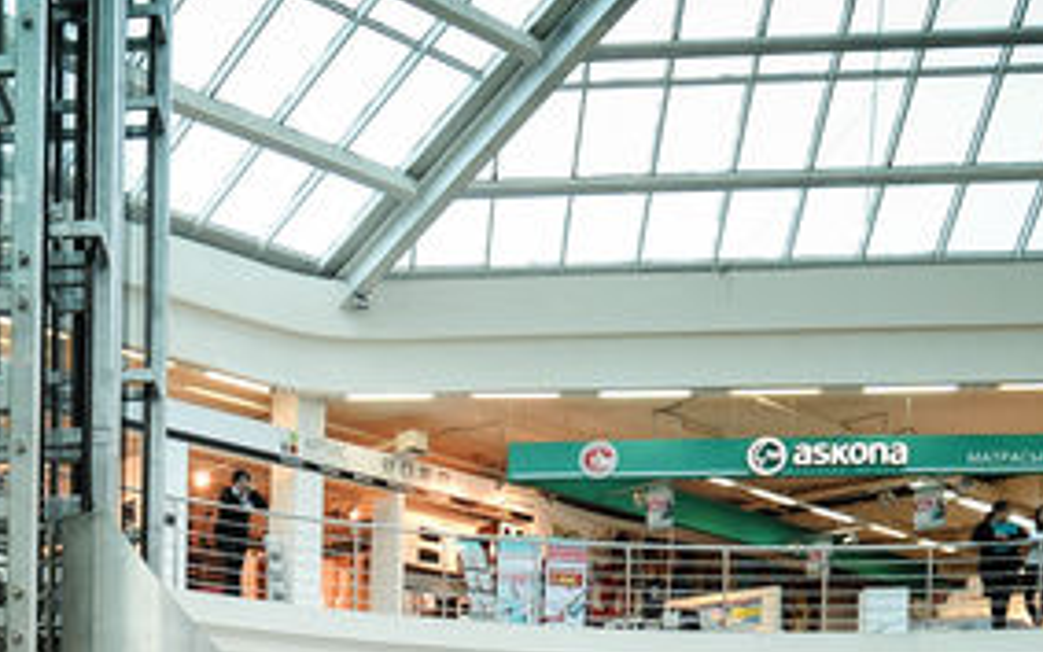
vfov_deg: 21.1
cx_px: 129
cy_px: 880
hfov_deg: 35.0
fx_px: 1564
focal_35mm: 55
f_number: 4
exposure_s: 1/200
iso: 900
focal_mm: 17
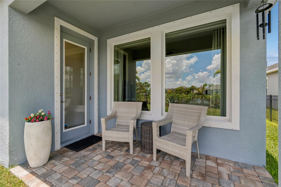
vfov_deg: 77.3
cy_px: 94
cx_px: 140
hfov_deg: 100.4
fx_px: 117
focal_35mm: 15
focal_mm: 10
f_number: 7.1
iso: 100
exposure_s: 1/160
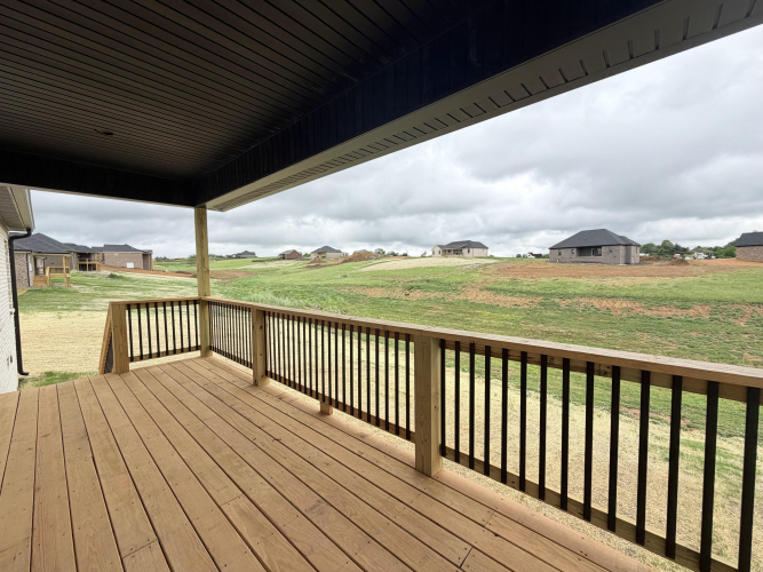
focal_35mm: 14
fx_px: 309
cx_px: 382
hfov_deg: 102.1
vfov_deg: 85.7
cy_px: 286
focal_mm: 2.22
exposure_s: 1/770
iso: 40
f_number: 2.2
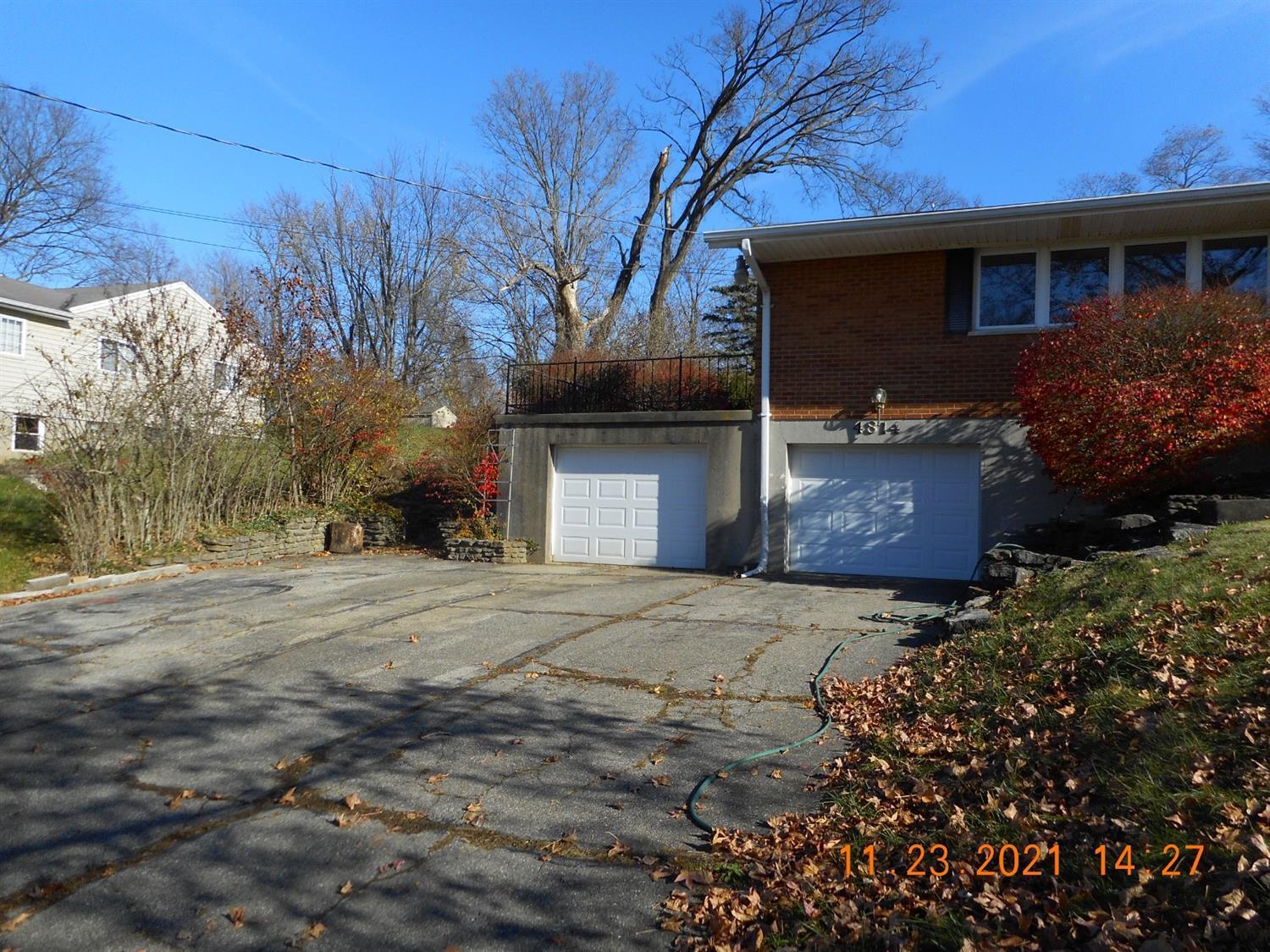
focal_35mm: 25
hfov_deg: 69.4
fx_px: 917
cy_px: 476
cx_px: 635
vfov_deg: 54.9
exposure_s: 1/640
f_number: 3.7
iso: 80
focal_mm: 4.5
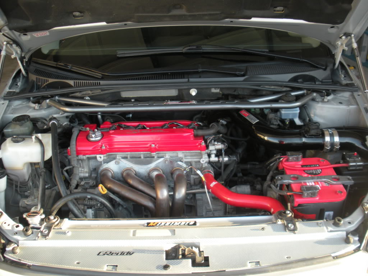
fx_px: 372
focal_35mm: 35
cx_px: 184
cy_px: 138
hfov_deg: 52.6
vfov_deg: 40.7
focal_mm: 6.3
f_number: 3.5
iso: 162
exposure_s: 1/57.4
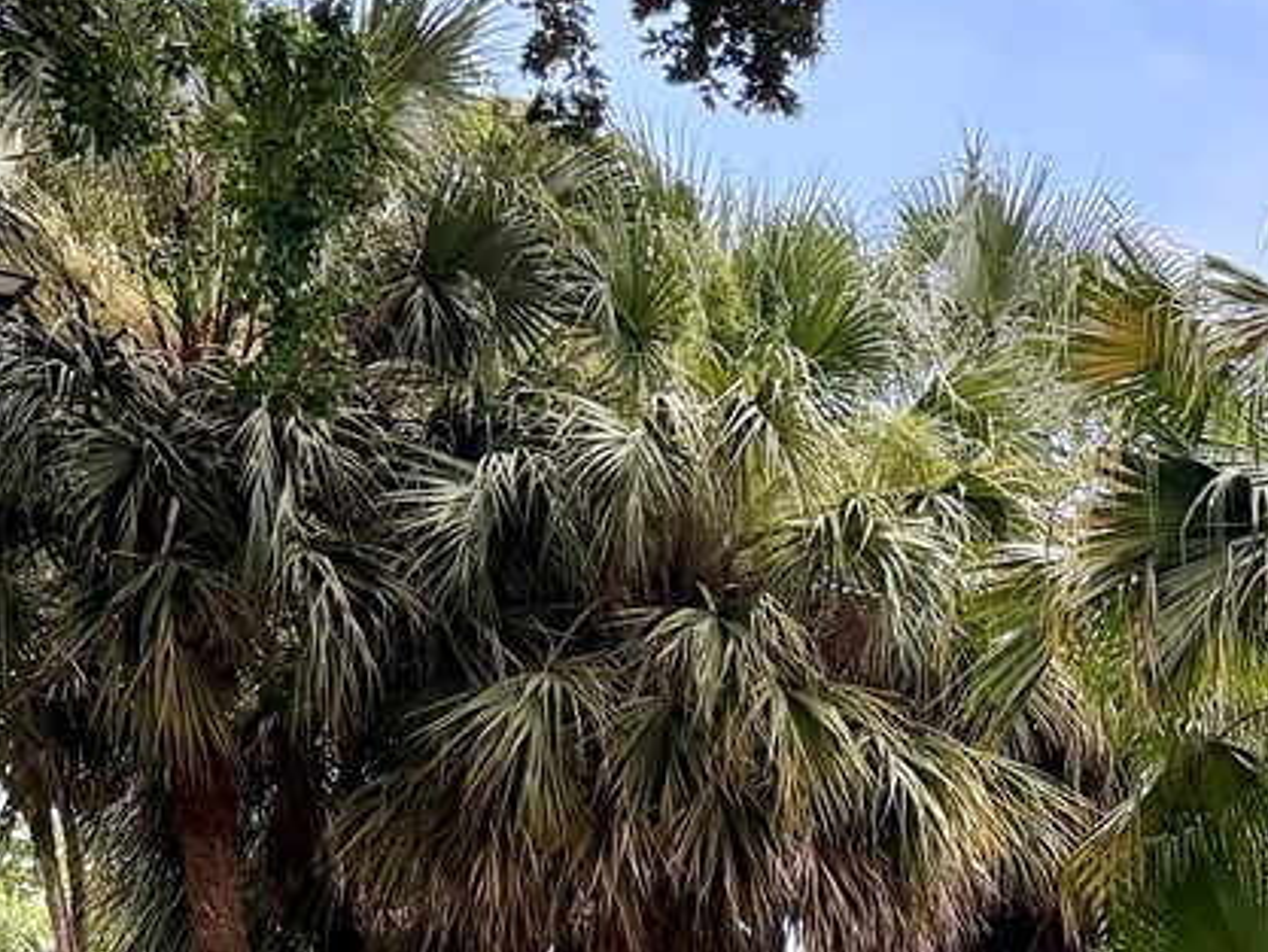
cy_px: 1515
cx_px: 1548
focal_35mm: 92
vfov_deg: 14.7
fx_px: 3371
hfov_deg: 19.9
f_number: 1.78
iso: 125
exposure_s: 1/206
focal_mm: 6.76
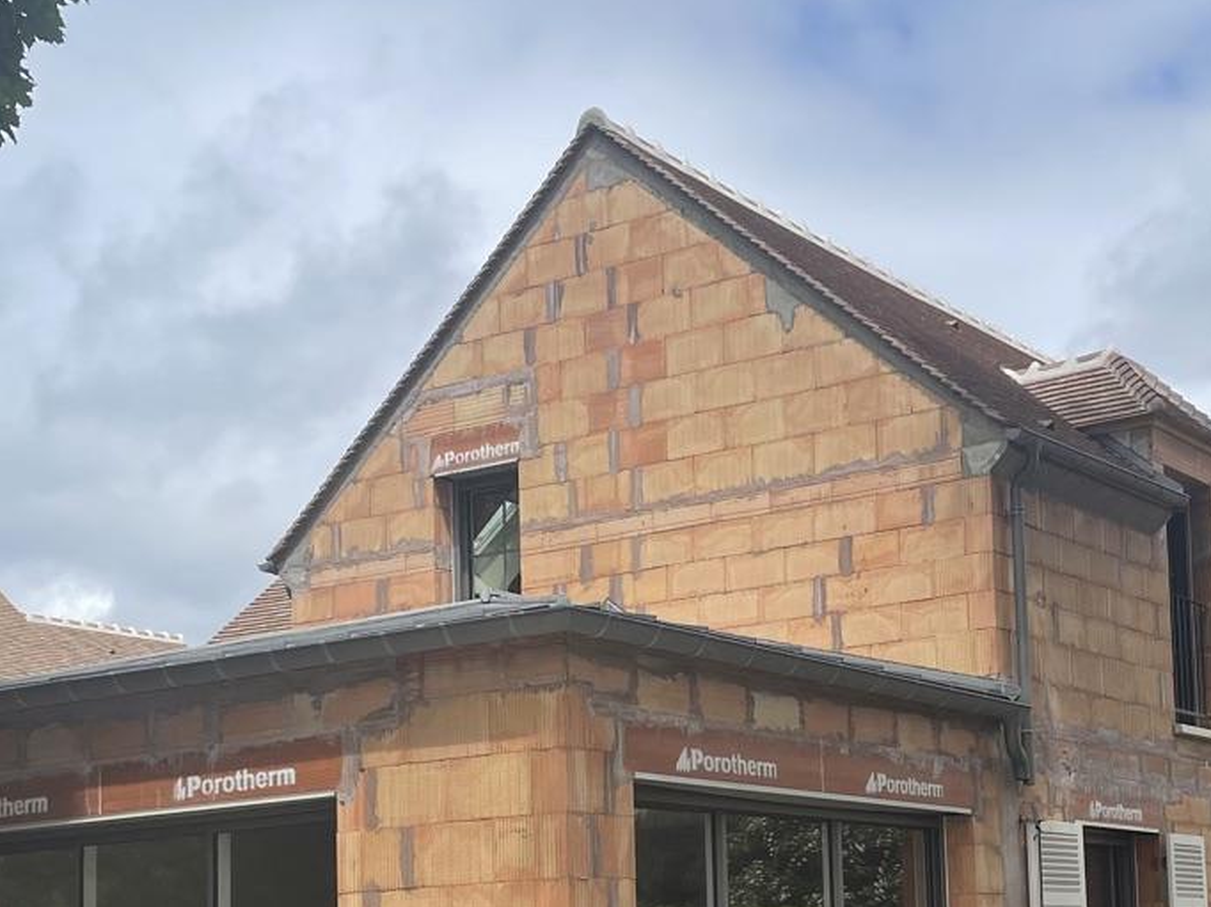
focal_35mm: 61
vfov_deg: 23.5
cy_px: 772
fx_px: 2133
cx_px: 879
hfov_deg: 31.2
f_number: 1.6
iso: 32
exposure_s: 1/4831
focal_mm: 4.2
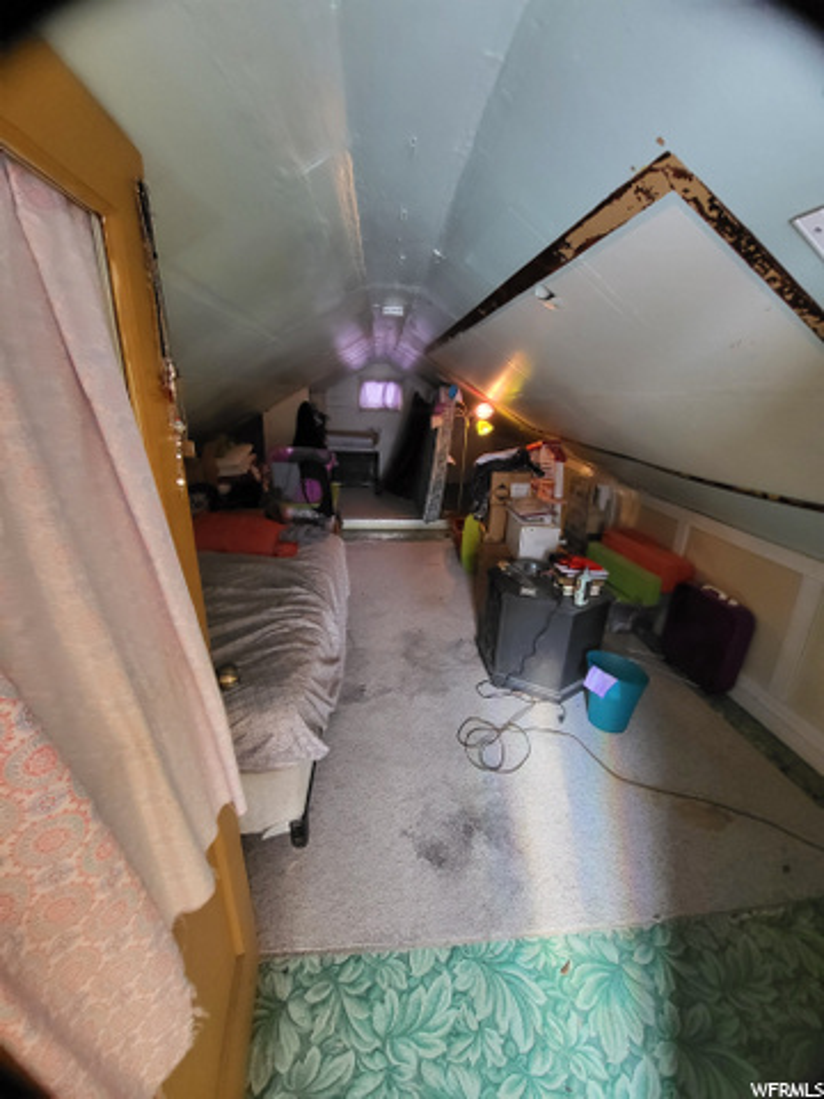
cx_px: 412
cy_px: 550
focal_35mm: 13
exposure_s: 1/40
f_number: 2.2
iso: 400
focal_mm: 1.74
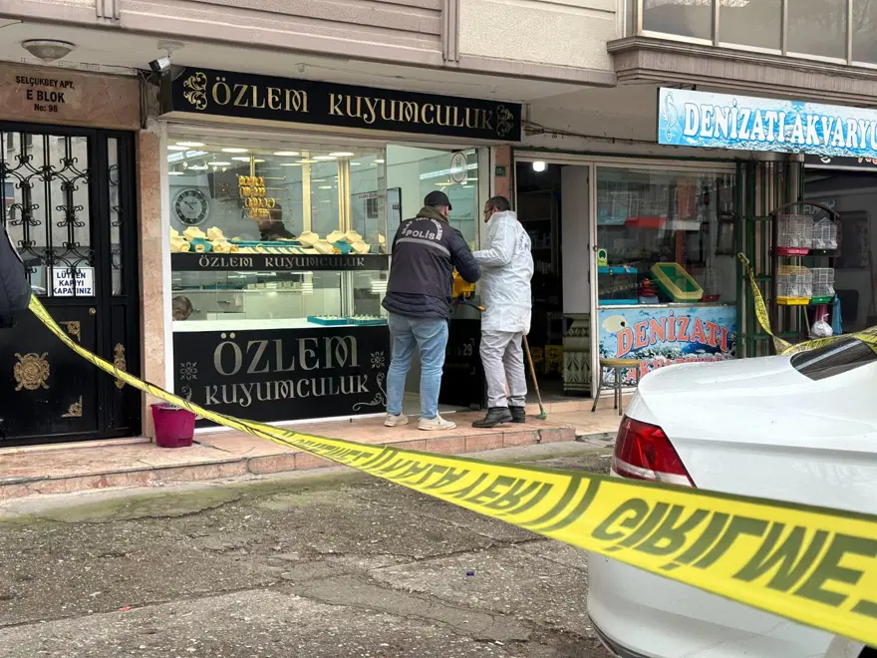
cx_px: 438
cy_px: 329
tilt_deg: -2.2
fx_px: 1216
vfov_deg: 30.3
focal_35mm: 48
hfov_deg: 39.7
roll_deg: +0.4
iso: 80
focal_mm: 6.86
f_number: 1.78
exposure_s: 1/392
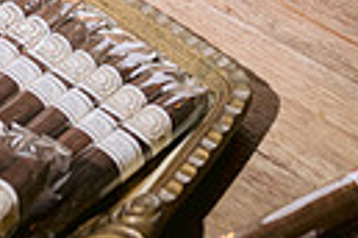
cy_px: -220
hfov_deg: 16.1
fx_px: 1253
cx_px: 42
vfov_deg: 10.1
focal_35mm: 126
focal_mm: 28
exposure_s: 1/80
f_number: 3.5
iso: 800
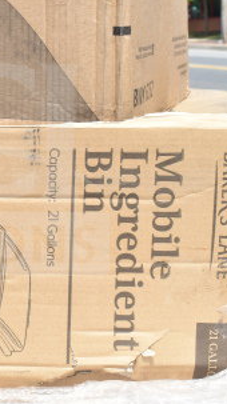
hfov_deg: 15.3
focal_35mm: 76
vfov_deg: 27.8
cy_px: 170
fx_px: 815
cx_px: -41
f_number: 9
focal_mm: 24
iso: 200
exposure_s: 1/320
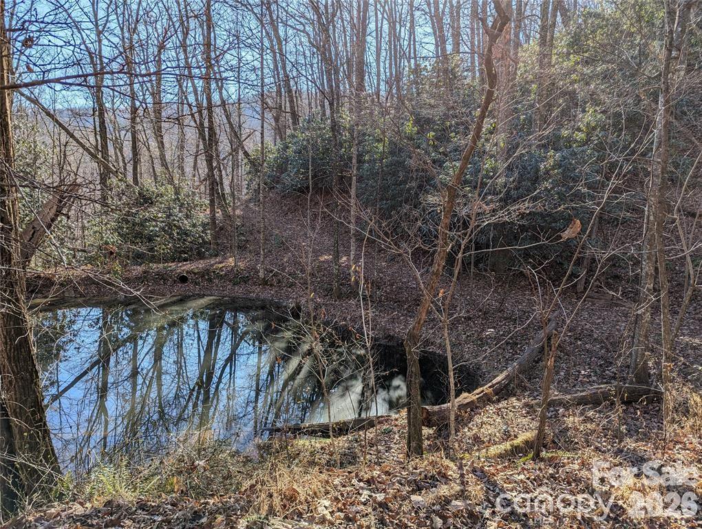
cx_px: 351
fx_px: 487
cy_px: 264
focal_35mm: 24
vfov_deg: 56.9
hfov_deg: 71.5
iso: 40
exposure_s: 1/745
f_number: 1.85
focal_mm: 6.81
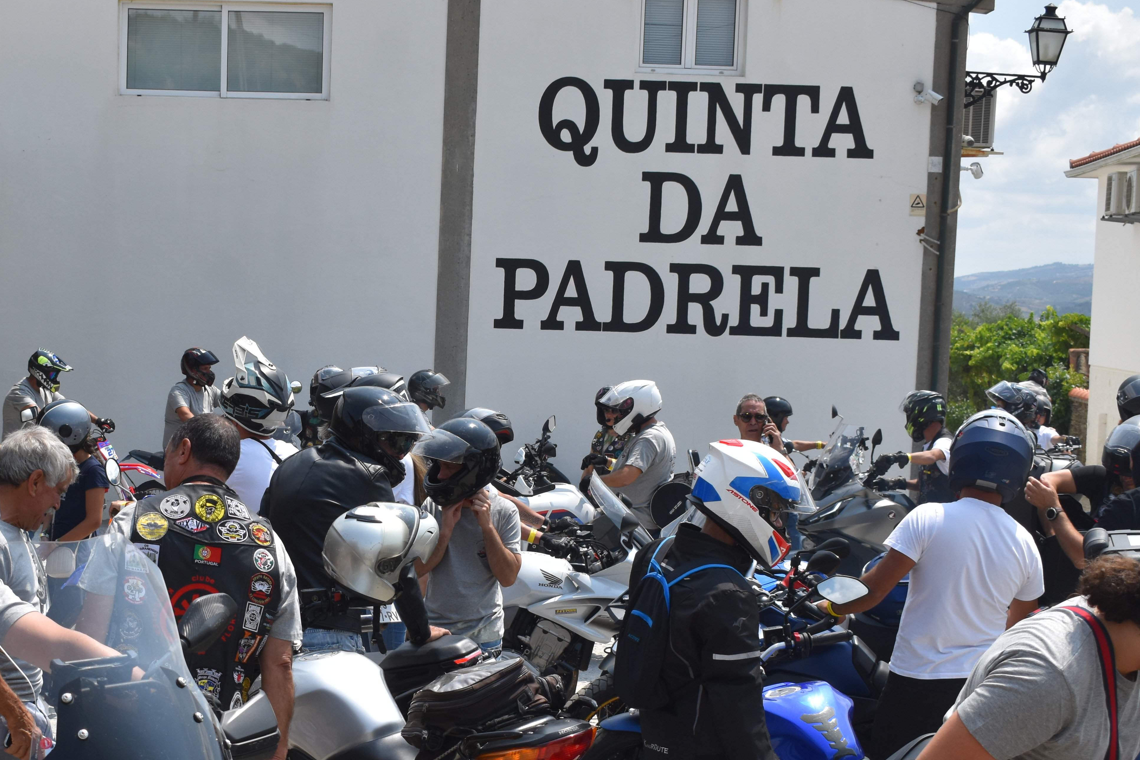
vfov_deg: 20.0
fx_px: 2146
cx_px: 333
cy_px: 523
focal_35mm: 68
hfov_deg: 29.4
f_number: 7.1
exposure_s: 1/1600
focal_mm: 29
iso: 400
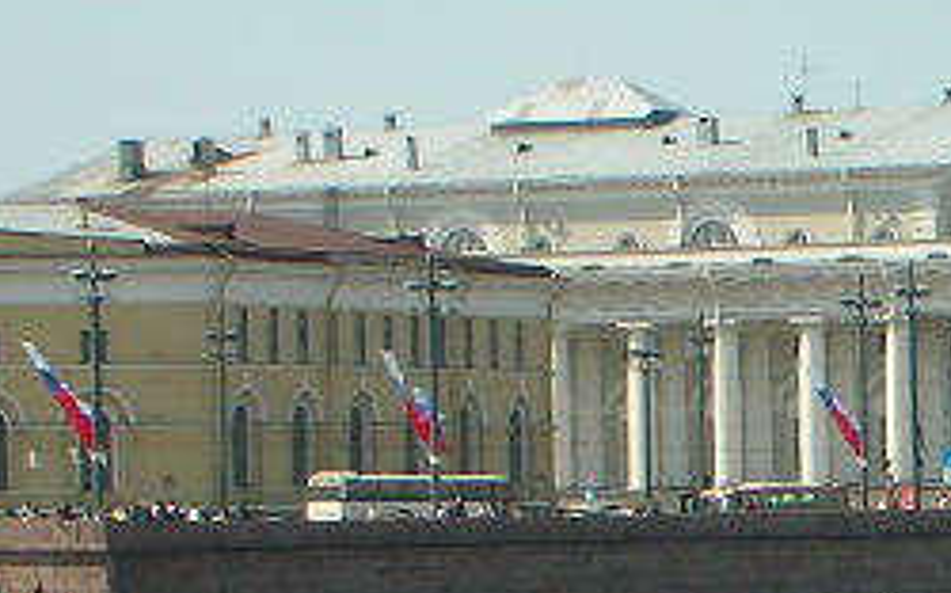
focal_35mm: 265
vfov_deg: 4.9
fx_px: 6865
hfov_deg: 7.8
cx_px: 1358
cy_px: 654
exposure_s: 1/80.2
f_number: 11.3
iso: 50
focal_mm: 10.1
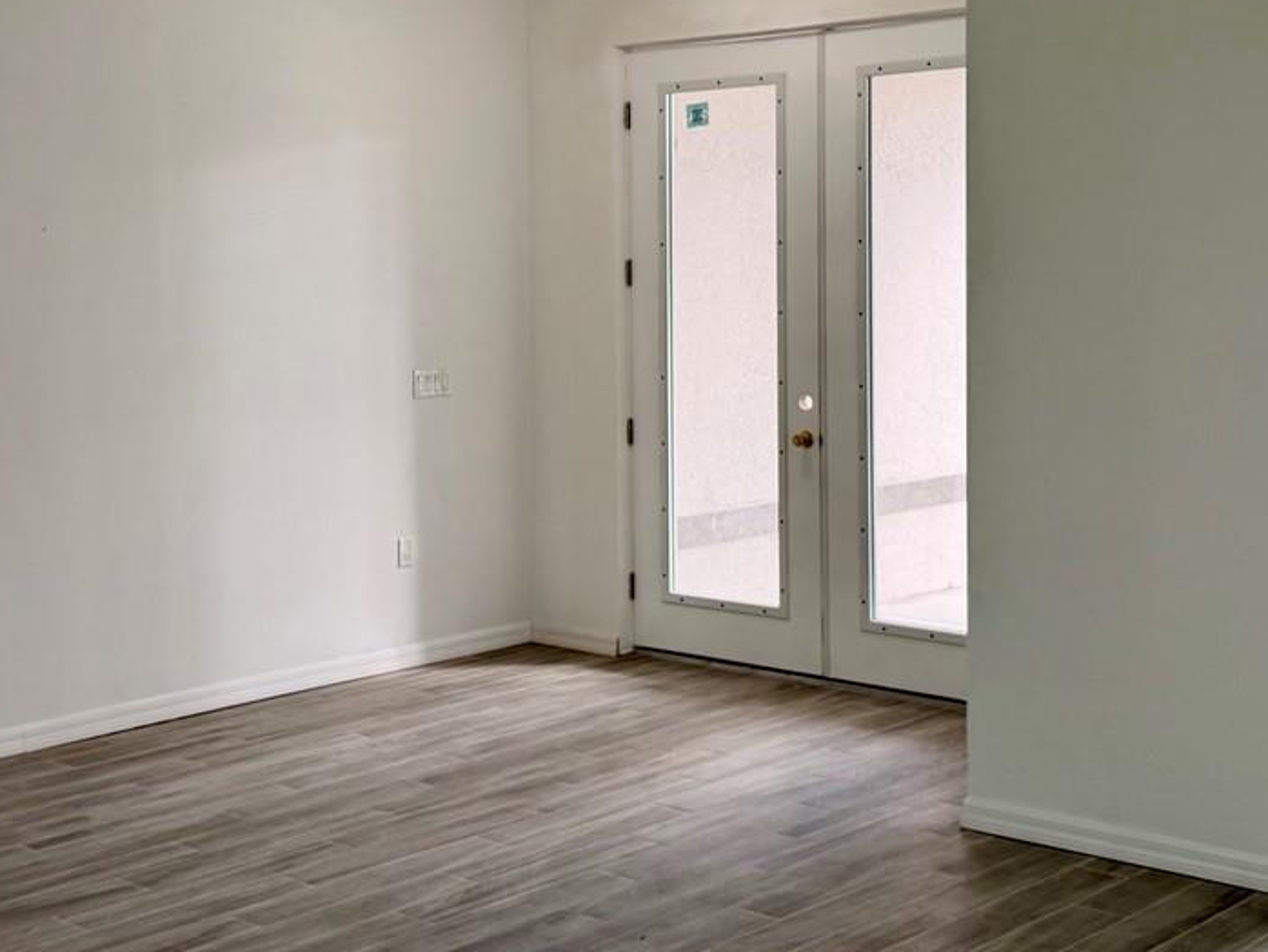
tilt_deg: -4.5
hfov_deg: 34.7
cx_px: 478
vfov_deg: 26.5
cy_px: 342
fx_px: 2015
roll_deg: +0.5
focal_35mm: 55
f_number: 1.78
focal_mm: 6.76
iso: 80
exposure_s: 1/123
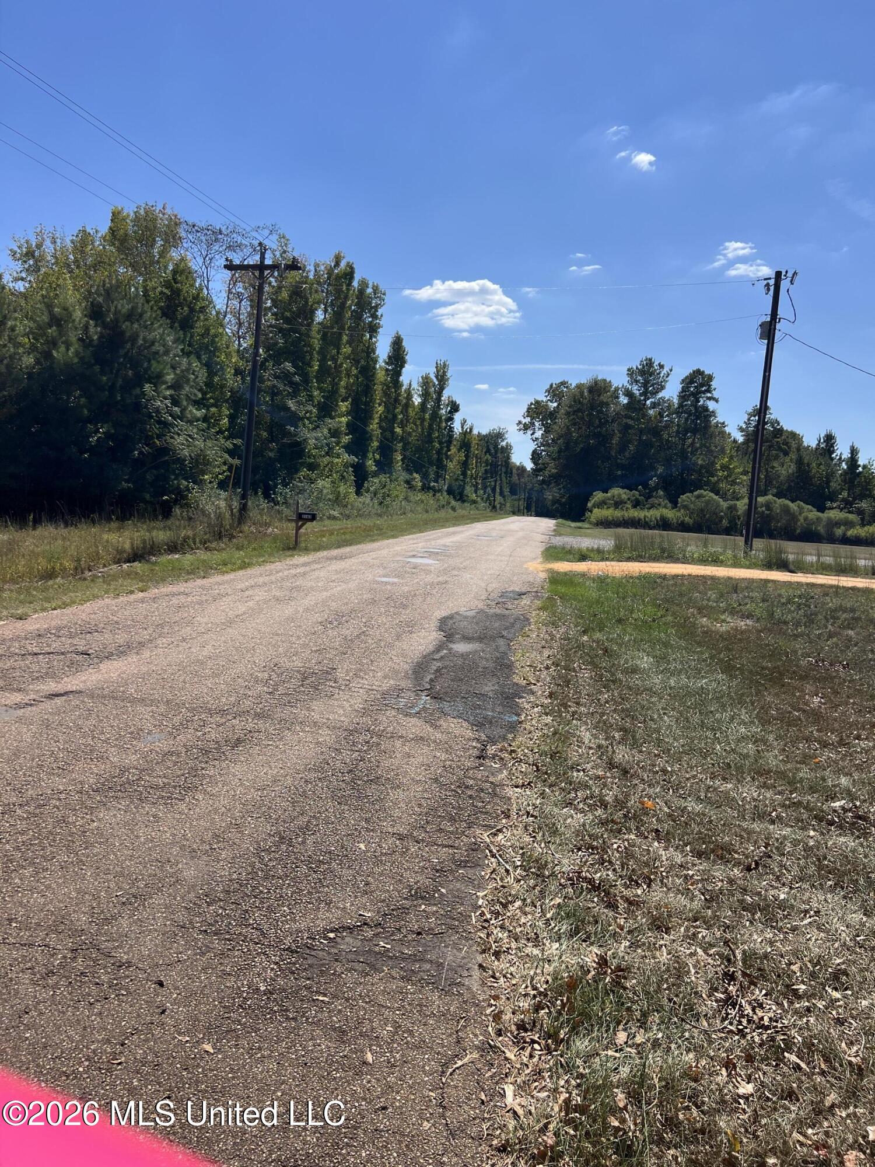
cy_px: 584
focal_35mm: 26
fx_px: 876
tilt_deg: -3.7
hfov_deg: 53.1
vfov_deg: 67.3
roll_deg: -3.5
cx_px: 438
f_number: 1.5
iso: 50
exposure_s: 1/5076
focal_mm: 5.7
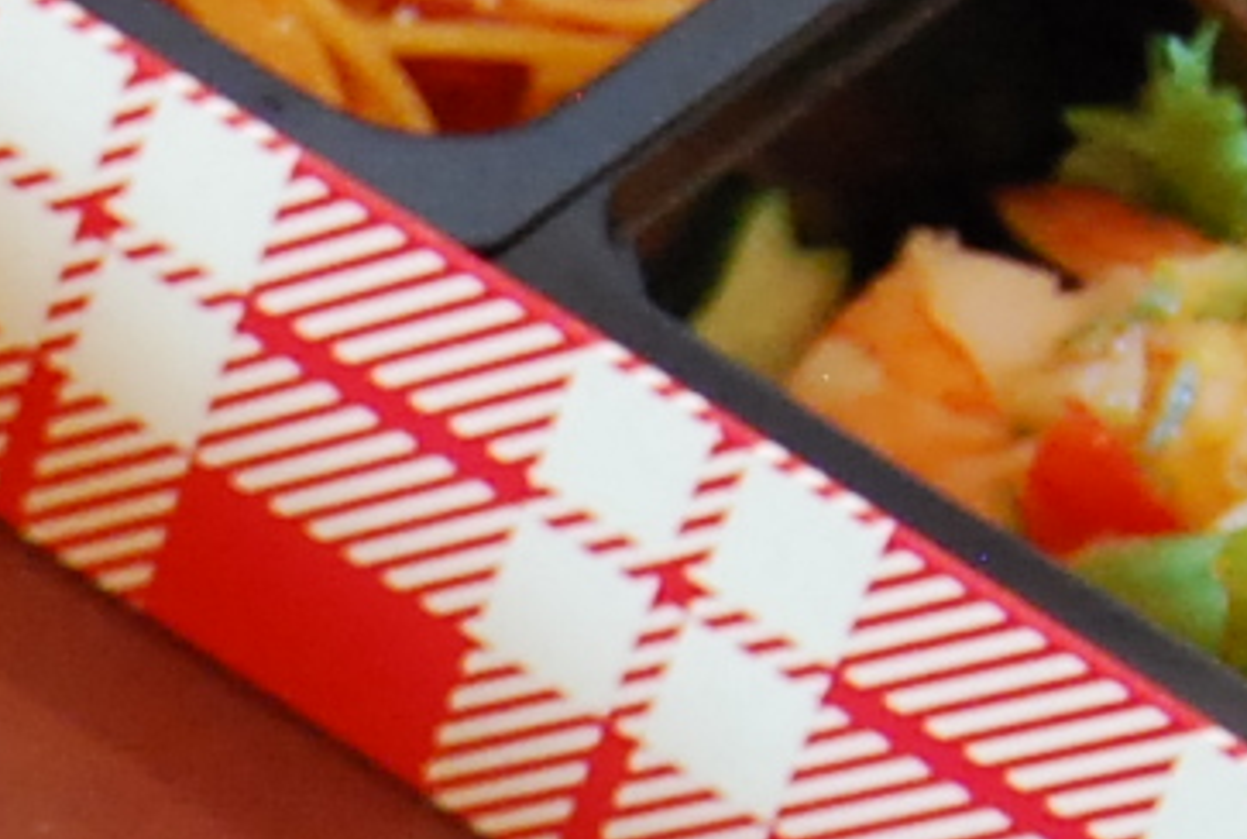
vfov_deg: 4.4
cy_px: 1950
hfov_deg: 6.3
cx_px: -1587
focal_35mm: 311
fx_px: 10799
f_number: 4
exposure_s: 1/25
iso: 800
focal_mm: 26
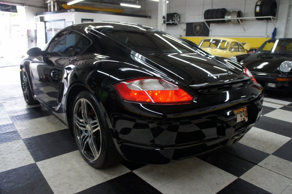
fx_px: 219
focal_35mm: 27
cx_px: 146
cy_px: 97
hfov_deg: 67.4
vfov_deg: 47.9
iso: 200
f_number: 4
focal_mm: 18
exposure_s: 1/30
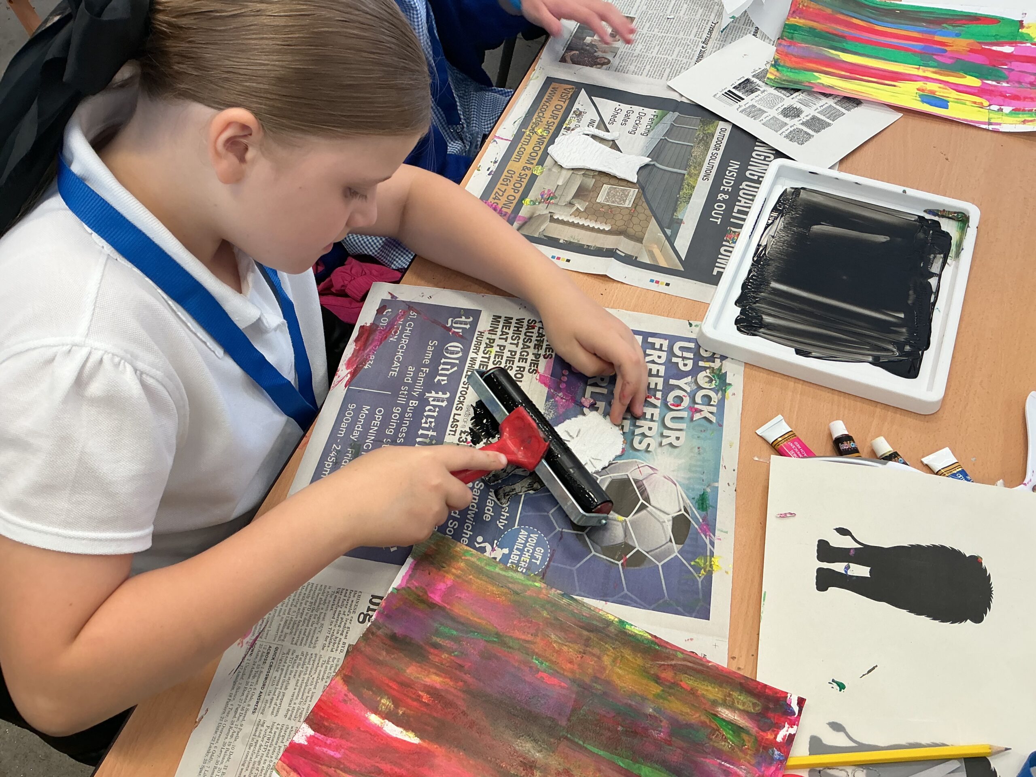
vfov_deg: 48.2
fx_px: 868
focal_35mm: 29
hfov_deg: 61.7
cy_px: 388
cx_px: 518
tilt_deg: -54.4
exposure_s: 1/60
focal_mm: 3
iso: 64
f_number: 1.8
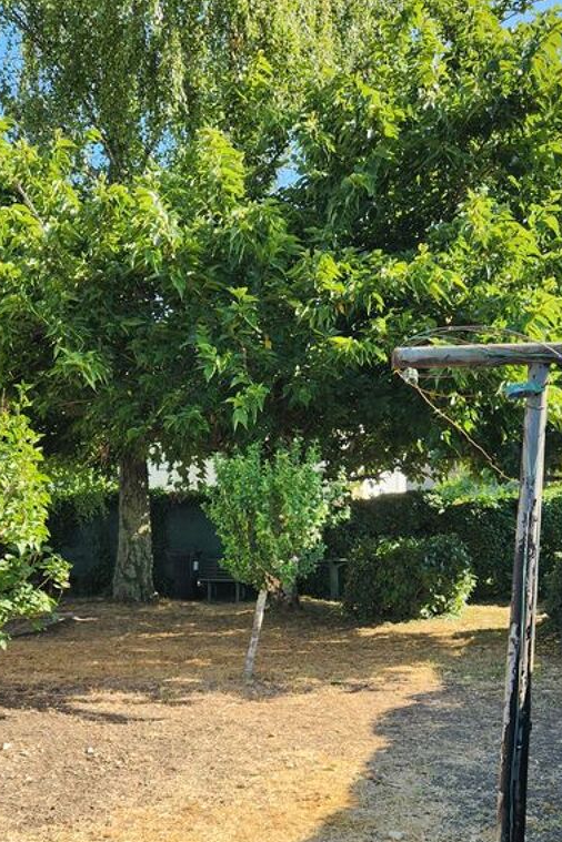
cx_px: 274
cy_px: 666
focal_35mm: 42
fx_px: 983
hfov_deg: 31.9
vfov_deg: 44.3
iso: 20
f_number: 1.8
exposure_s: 1/407
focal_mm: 5.4
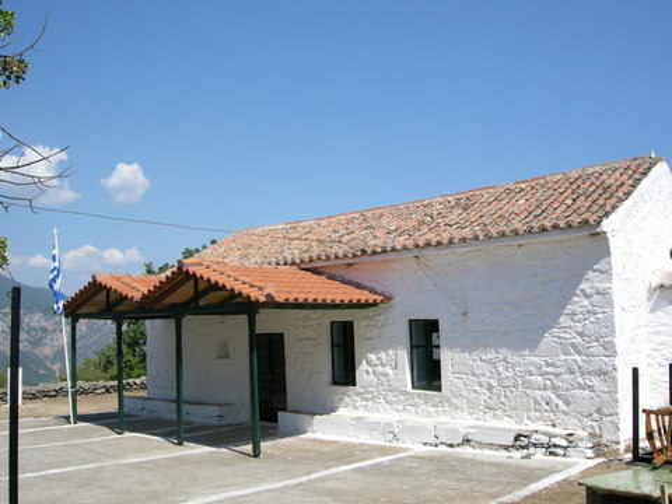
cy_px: 252
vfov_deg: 39.7
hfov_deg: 51.4
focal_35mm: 36
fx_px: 699
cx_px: 336
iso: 64
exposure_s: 1/230
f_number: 6.1
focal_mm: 7.5
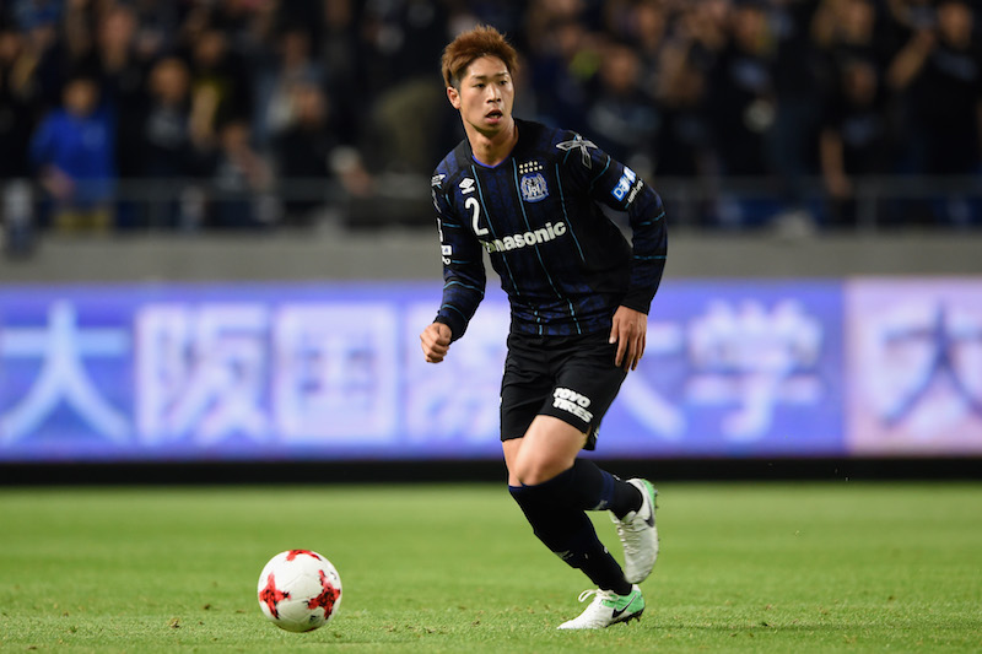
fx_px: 16362
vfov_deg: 2.3
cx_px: 491
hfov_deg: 3.4
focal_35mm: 600
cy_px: 327
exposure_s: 1/640
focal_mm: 600
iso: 2500
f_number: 4
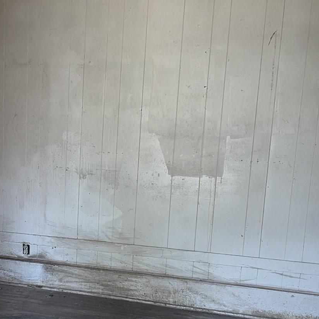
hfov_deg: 28.7
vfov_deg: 29.8
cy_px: 211
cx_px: 21
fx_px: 594
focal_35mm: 57
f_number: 1.4
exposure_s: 1/60
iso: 800
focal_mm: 6.5
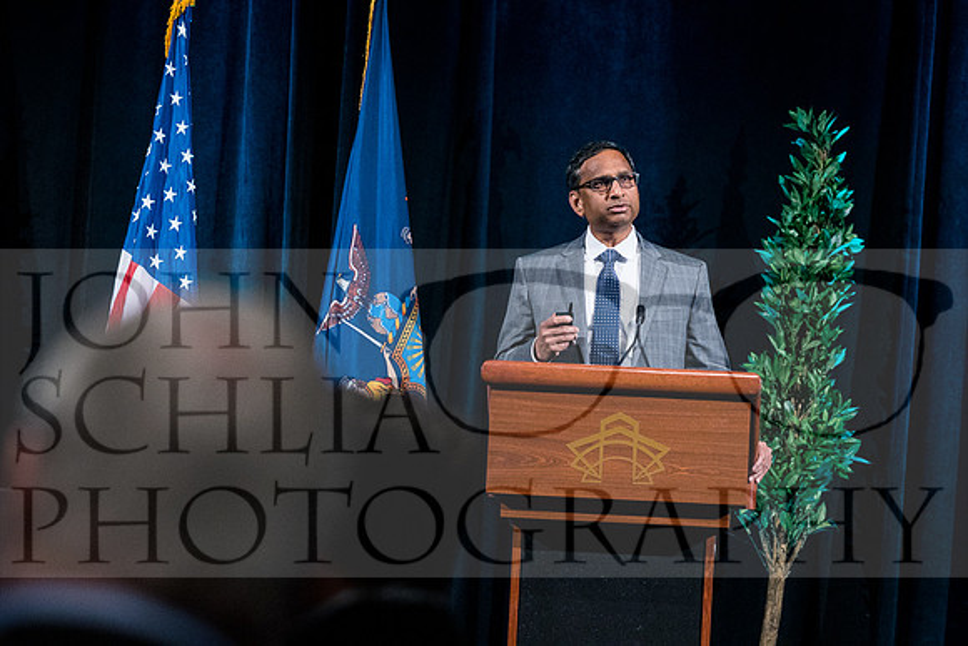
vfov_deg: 8.7
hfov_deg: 13.1
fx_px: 4222
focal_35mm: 157
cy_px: 323
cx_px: 484
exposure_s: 1/125
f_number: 3.5
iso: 3200
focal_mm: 105
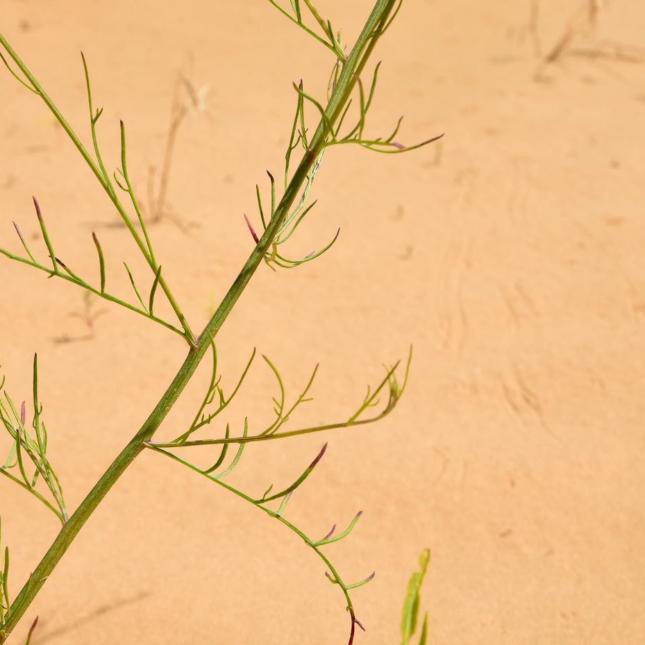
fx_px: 2024
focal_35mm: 96
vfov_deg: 18.1
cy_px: 322
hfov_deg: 18.0
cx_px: 183
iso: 100
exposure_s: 1/200
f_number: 11
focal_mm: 50
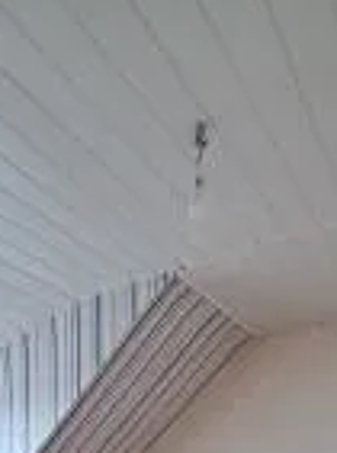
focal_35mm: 37
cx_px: 112
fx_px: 482
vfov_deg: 34.0
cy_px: 604
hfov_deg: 38.1
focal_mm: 1.74
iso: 100
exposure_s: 1/50
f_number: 2.2
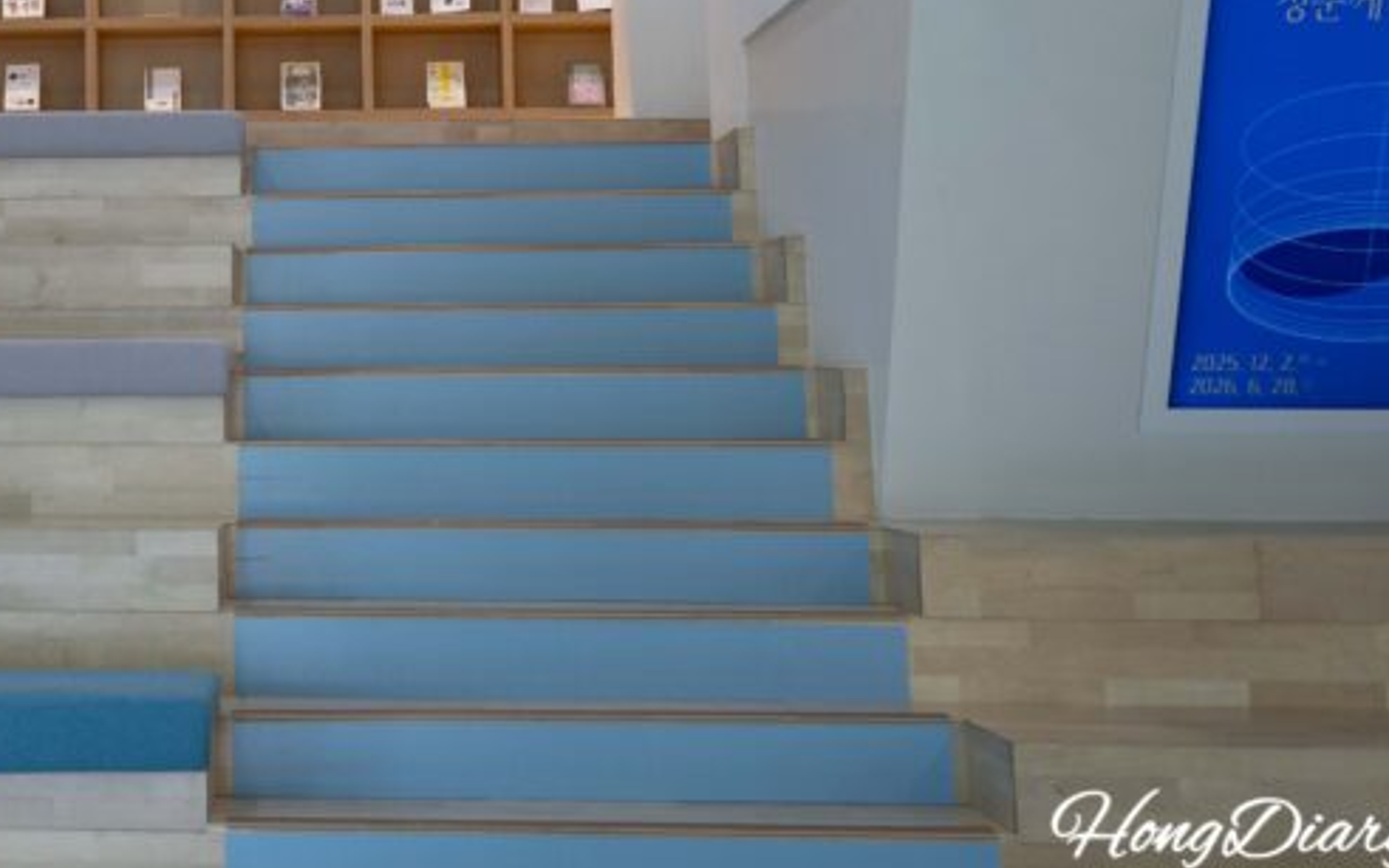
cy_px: -44
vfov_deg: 18.5
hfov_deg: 28.6
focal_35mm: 68
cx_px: 54
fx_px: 2574
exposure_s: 1/160
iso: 800
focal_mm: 32
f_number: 4.5
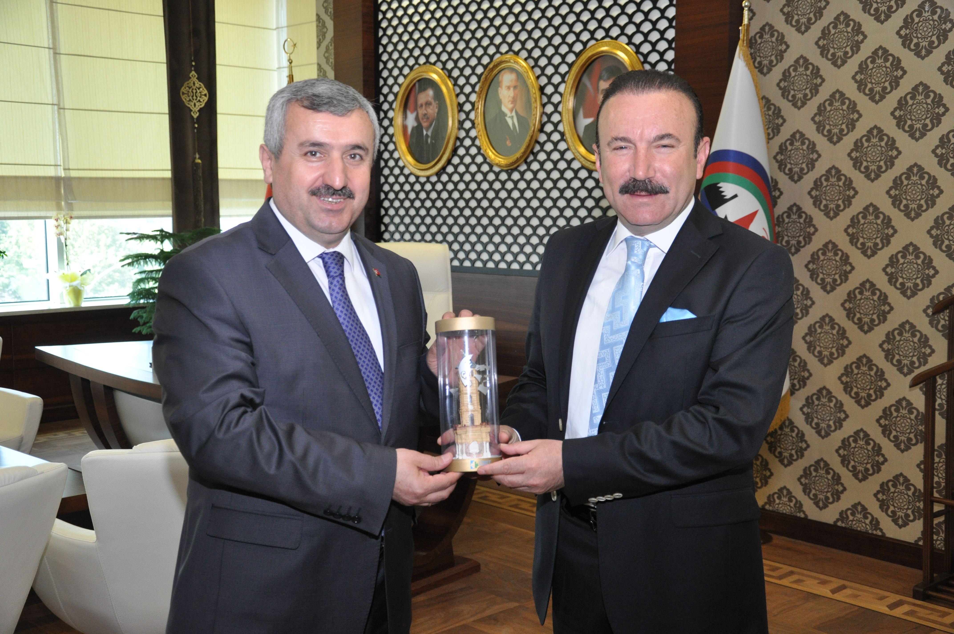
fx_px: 1191
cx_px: 477
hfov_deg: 43.7
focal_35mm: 45
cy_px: 317
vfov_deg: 29.8
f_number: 4.2
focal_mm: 30
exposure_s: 1/60
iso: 800
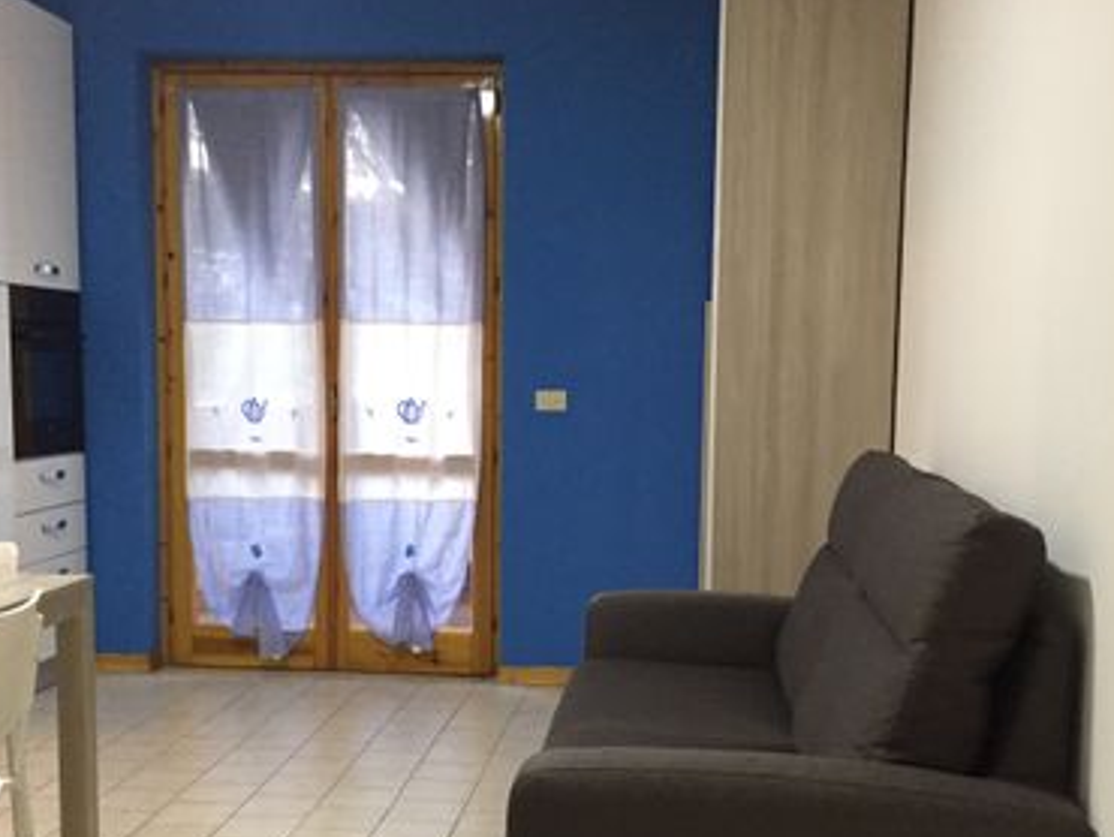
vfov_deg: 30.7
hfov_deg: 40.4
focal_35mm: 47
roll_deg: -2.2
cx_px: 566
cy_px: 545
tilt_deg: -6.2
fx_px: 1514
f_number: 2.2
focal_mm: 4.15
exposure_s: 1/25
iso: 250
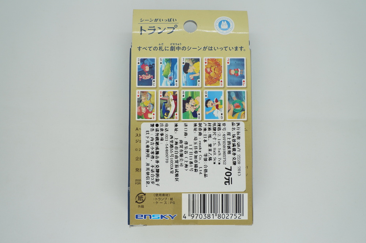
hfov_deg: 59.6
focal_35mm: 32
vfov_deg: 41.6
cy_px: 122
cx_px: 183
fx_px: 320
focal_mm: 21
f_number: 6.3
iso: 200
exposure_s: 1/40
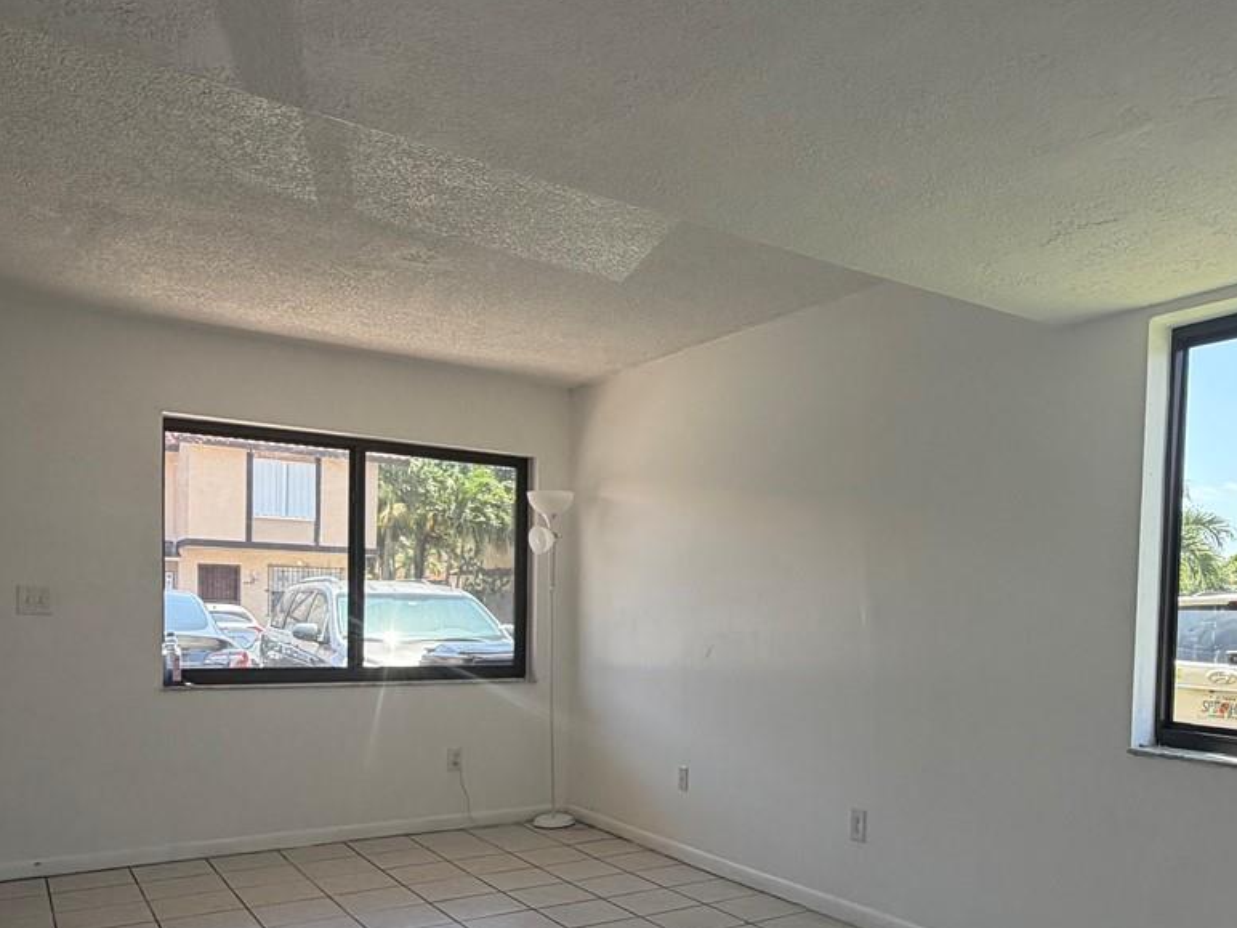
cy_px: 644
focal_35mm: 29
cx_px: 742
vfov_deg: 47.2
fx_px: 1036
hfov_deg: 61.1
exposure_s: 1/141
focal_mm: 2.22
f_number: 2.2
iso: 64
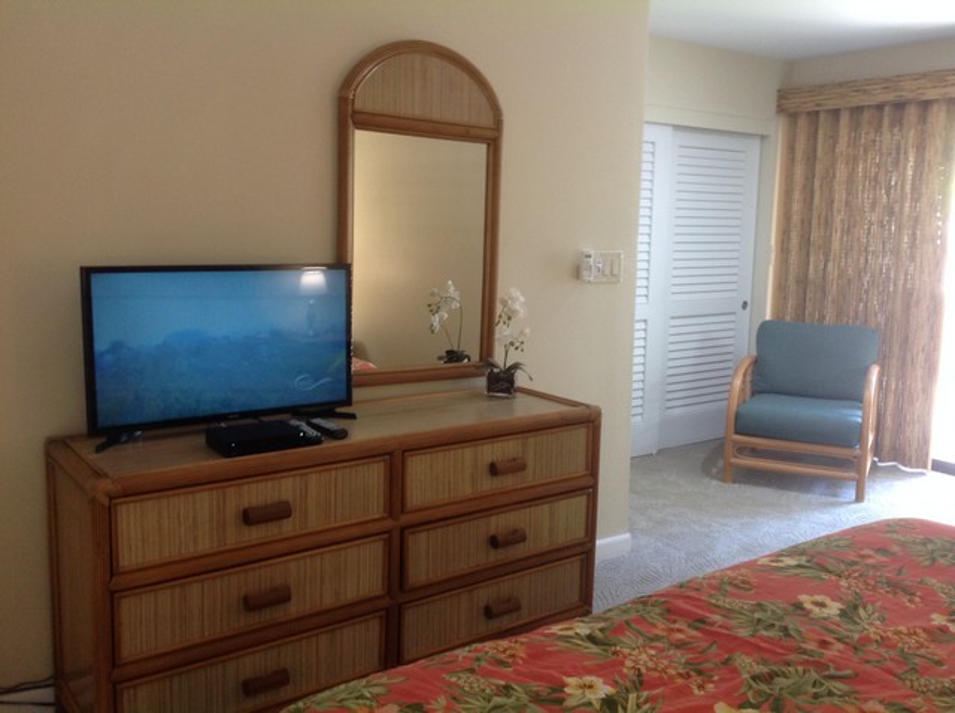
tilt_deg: -7.3
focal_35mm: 35
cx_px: 478
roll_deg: +0.8
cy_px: 356
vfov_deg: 40.6
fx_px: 964
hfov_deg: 52.7
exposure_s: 1/15
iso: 125
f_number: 2.4
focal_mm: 4.28
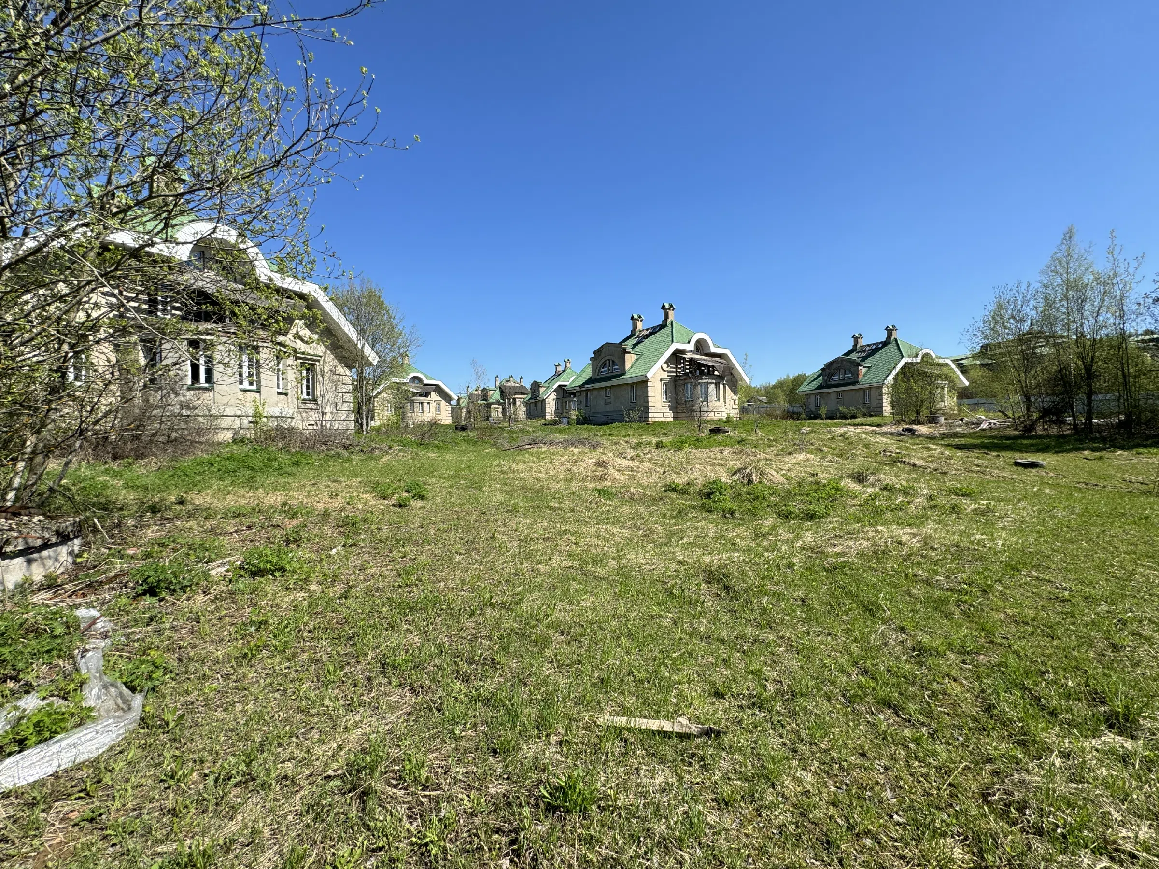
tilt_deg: -1.5
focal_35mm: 14
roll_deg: +2.0
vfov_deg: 85.7
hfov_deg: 102.1
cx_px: 580
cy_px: 434
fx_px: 469
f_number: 2.2
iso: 40
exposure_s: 1/1323
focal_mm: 2.22
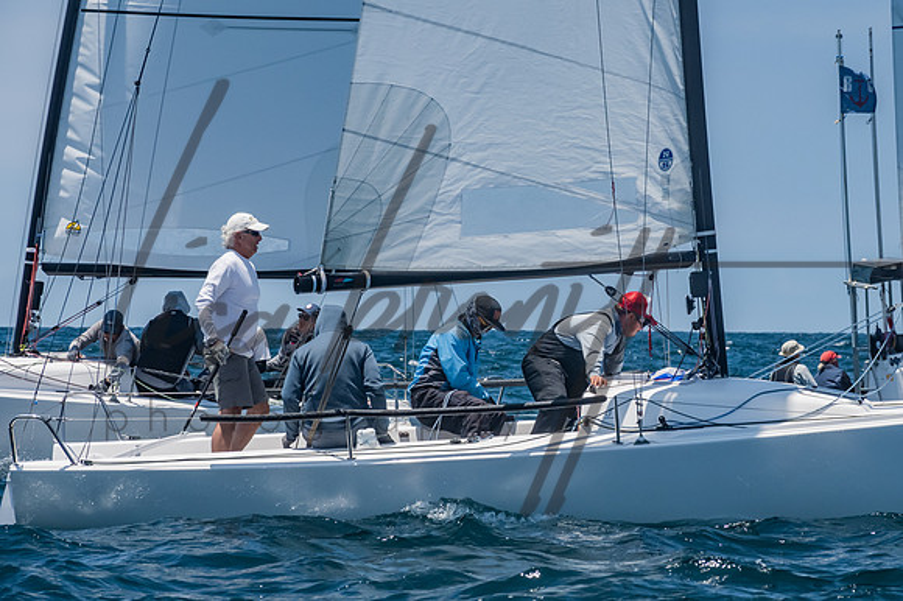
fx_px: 6768
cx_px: 452
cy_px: 300
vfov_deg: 5.1
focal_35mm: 270
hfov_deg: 7.6
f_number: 14
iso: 640
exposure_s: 1/1250
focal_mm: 180
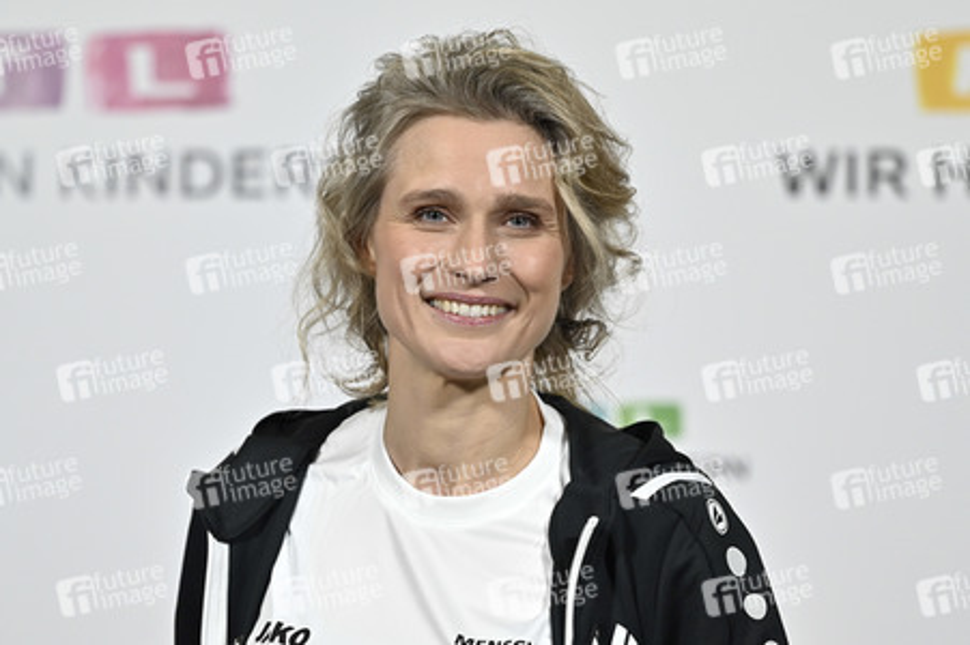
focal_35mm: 115
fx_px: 3096
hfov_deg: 17.8
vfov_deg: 11.9
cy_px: 322
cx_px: 485
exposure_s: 1/640
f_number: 2.8
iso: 640
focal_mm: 115
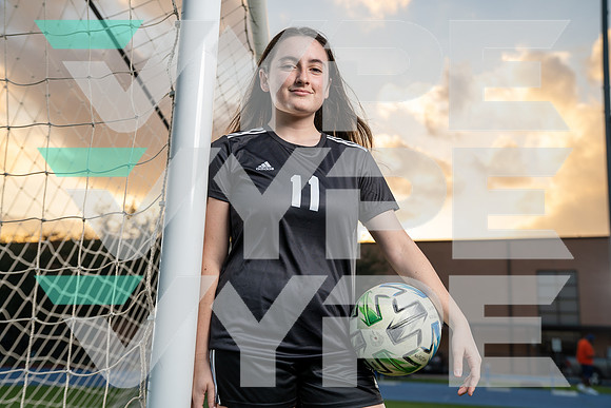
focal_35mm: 41
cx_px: 306
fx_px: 696
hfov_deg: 47.4
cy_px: 204
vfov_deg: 32.6
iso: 160
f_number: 4
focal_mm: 41
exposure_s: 1/250
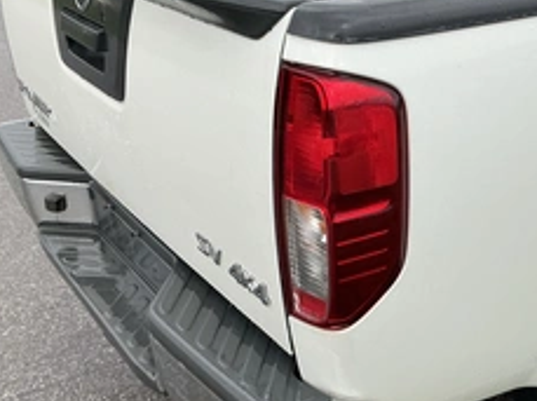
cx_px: 396
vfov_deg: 29.5
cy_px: 242
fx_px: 759
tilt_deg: -28.7
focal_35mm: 49
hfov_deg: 38.1
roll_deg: +2.2
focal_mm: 3
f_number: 1.8
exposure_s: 1/122
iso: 50
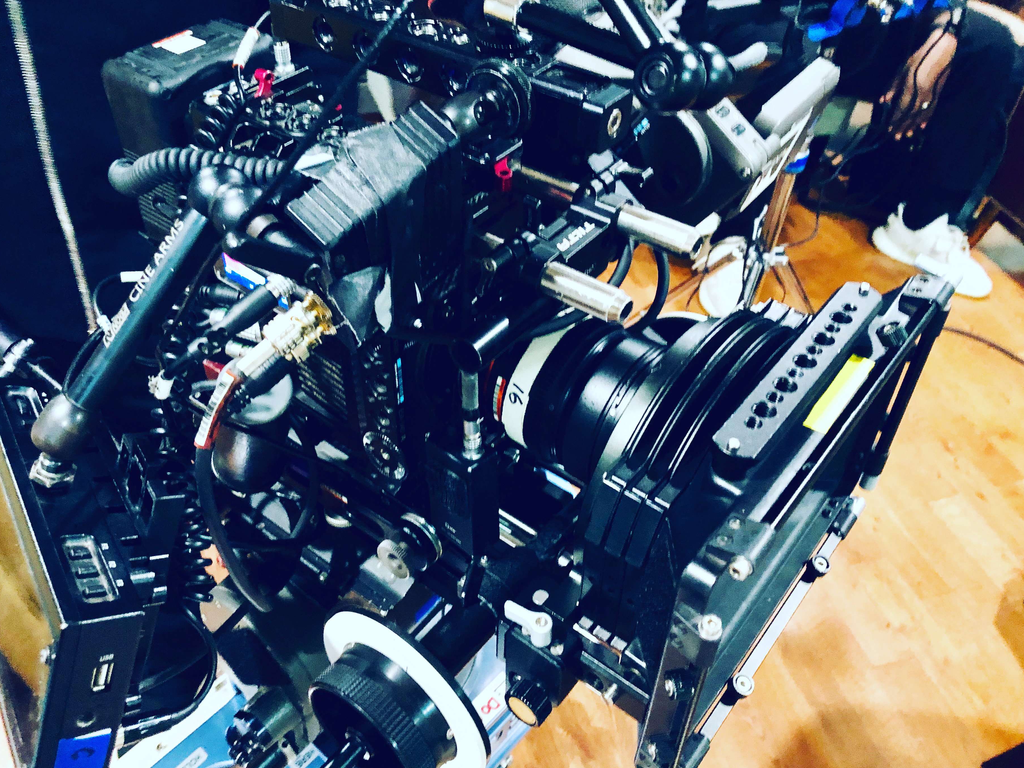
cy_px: 362
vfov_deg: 45.4
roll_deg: -0.7
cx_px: 460
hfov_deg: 58.2
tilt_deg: -42.0
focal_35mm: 31
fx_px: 917
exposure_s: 1/4
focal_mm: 3.99
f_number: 1.8
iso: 200
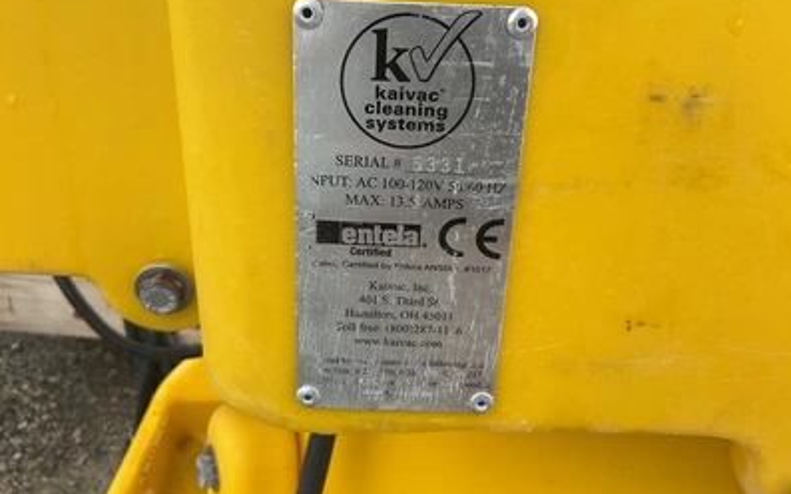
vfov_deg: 40.5
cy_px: 205
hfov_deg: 61.2
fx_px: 668
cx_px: 395
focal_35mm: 31
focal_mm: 3
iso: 40
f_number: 1.8
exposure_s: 1/122
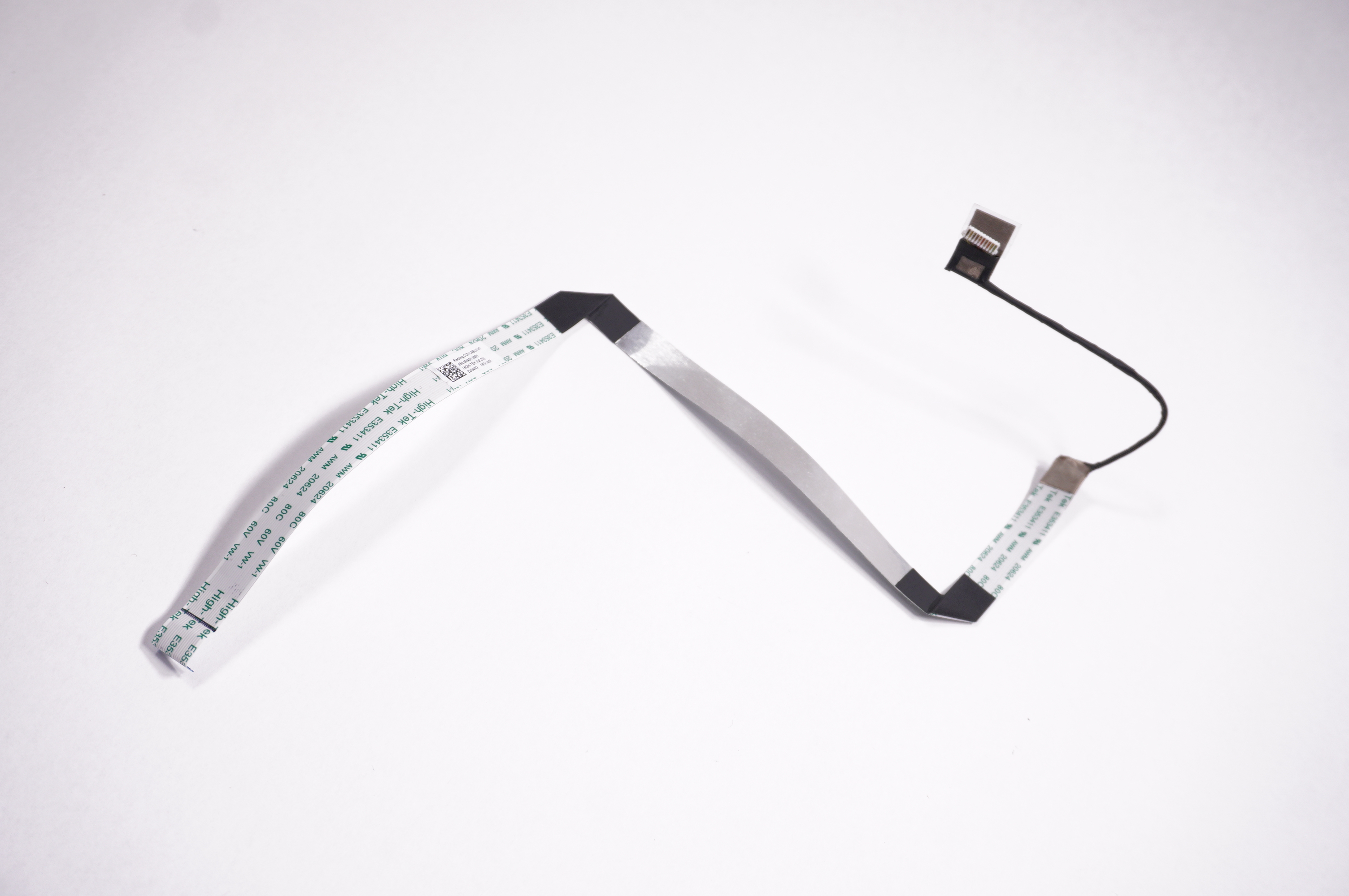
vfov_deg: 34.1
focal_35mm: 39
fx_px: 1460
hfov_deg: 49.6
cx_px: 674
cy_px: 448
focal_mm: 26
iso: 500
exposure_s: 1/200
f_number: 5.6
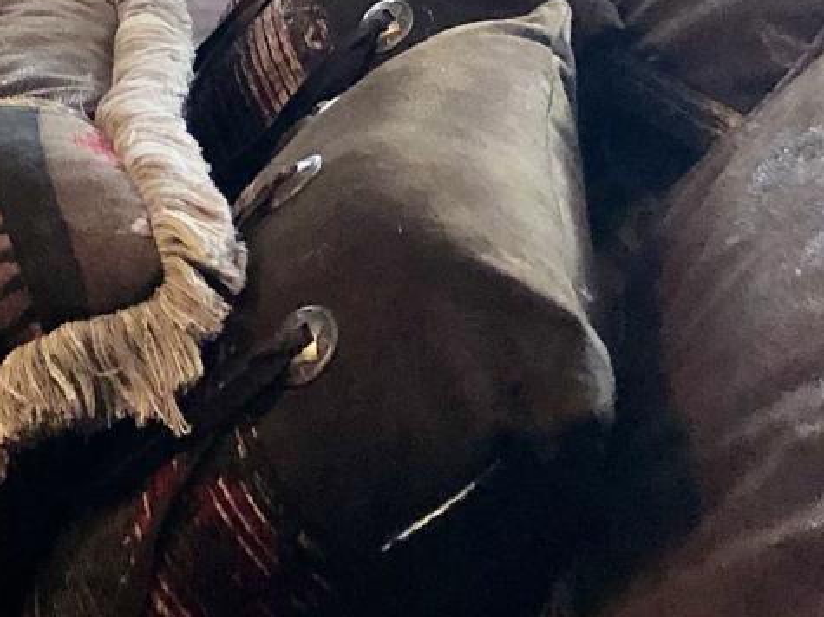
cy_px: -756
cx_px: -260
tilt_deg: -3.2
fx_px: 2808
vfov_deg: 11.0
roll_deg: -0.4
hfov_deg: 15.8
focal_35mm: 118
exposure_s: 1/15
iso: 80
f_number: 1.8
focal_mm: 4
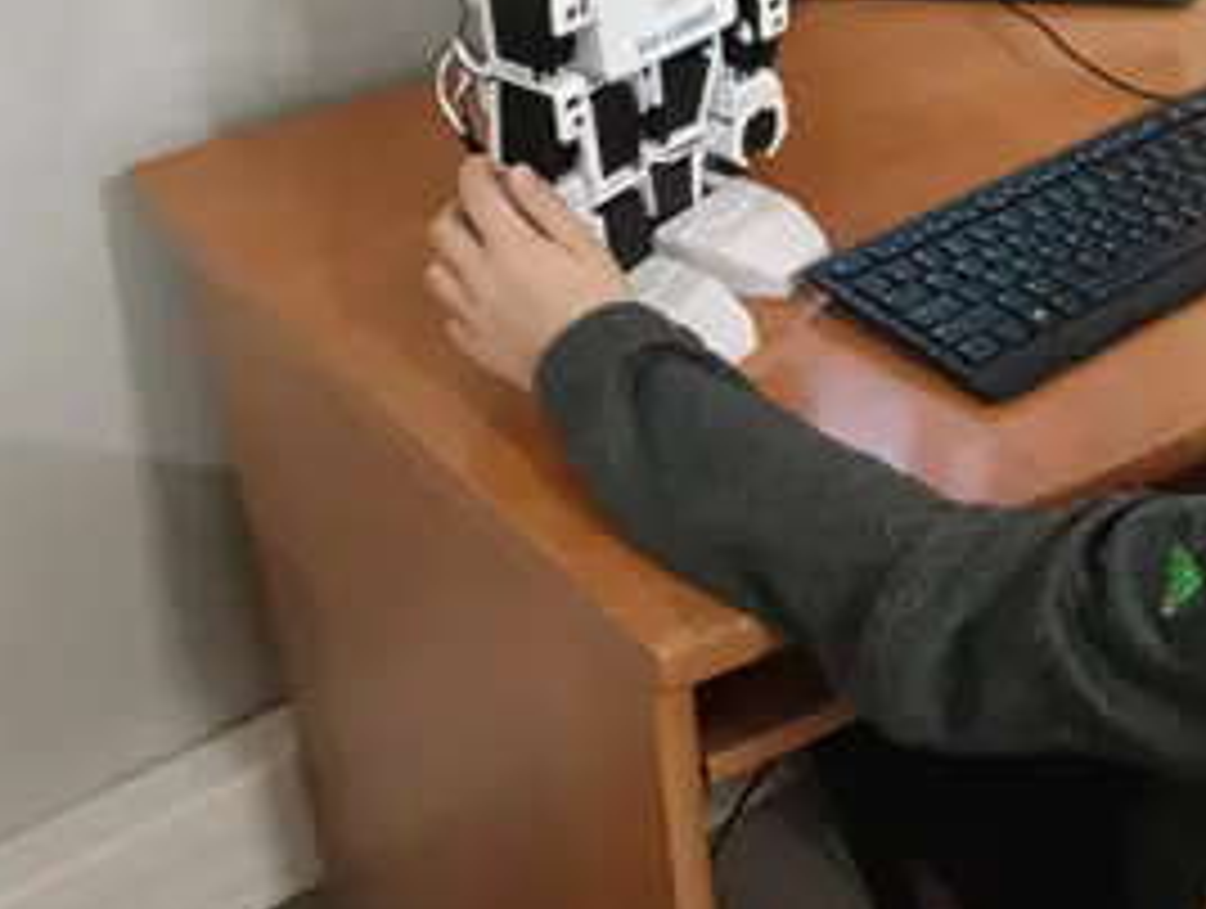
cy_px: 216
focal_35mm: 58
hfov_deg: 31.7
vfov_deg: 25.0
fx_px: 2024
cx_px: 1071
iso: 800
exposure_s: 1/33.3
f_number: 1.8
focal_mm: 3.98
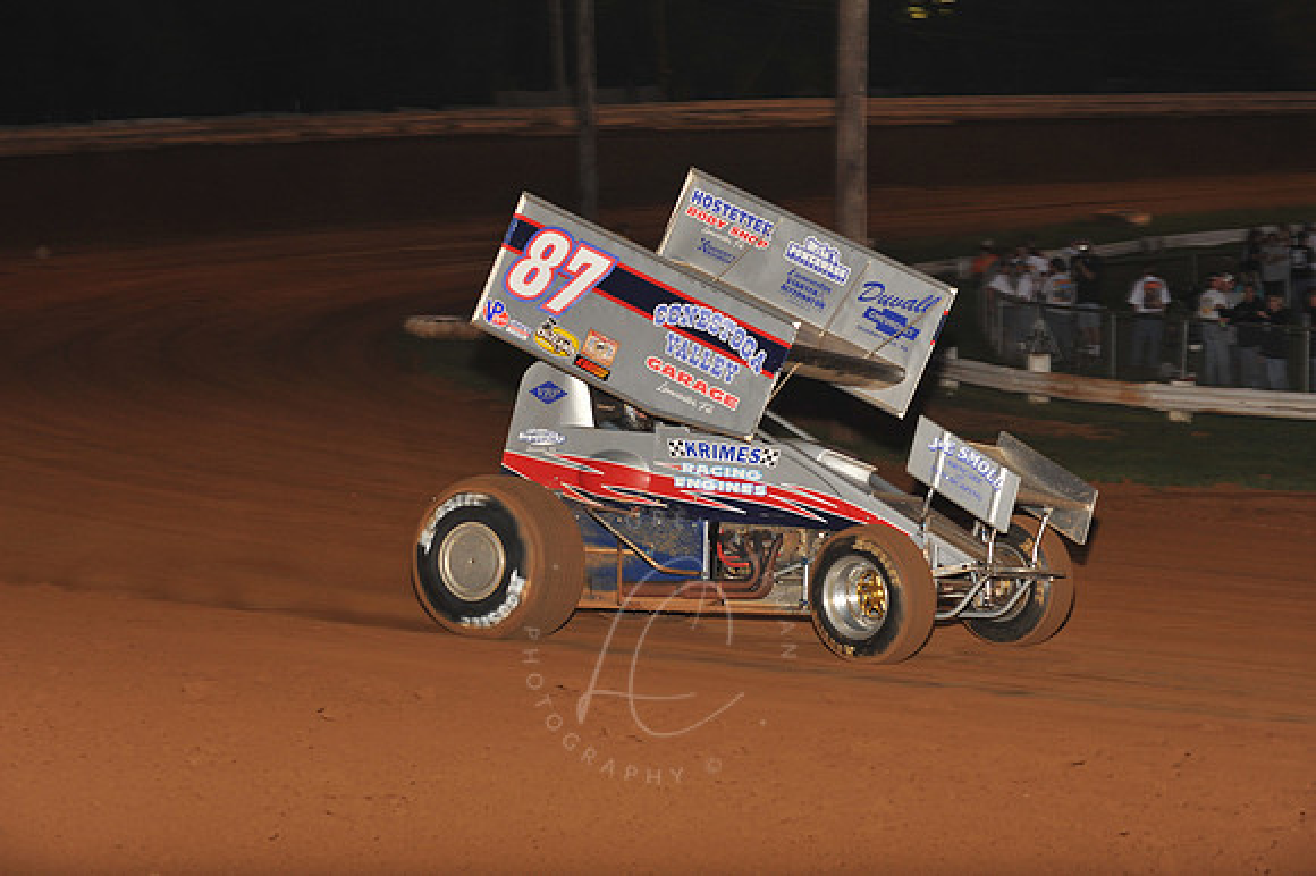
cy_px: 438
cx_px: 658
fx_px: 3653
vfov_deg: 13.7
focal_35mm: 100
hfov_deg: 20.4
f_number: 6.3
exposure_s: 1/320
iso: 800
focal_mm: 100
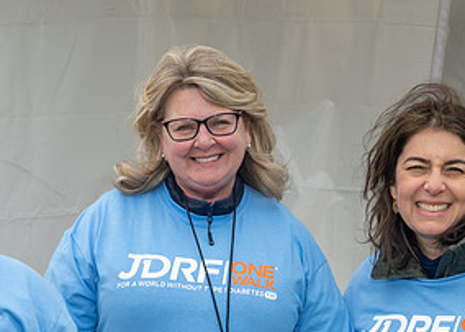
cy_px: 281
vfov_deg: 12.6
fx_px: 1493
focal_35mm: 113
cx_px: 192
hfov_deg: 17.7
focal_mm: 32
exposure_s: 1/250
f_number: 8
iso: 250
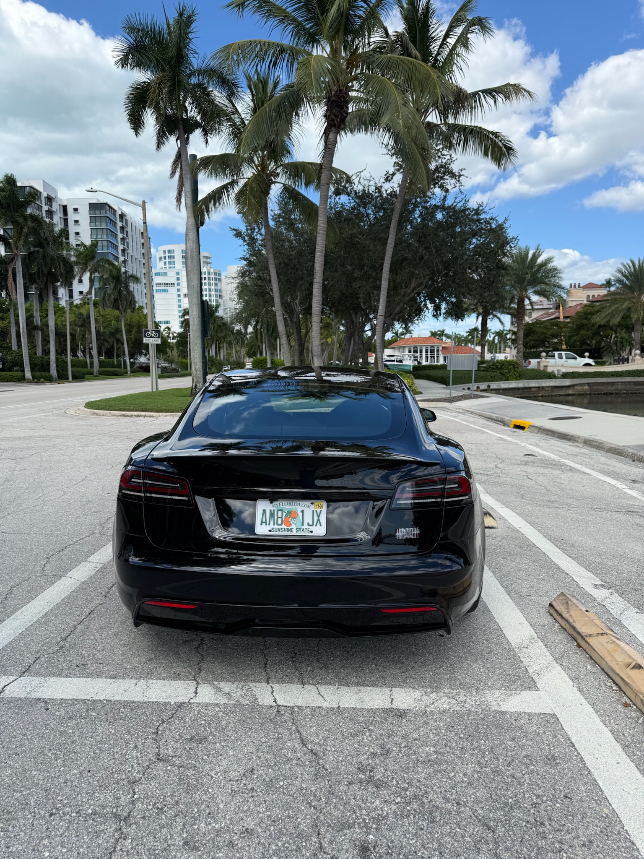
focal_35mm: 24
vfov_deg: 71.6
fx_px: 595
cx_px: 322
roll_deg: +2.3
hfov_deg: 56.8
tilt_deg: -6.5
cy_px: 430
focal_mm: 6.76
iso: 80
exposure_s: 1/2907
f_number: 1.78
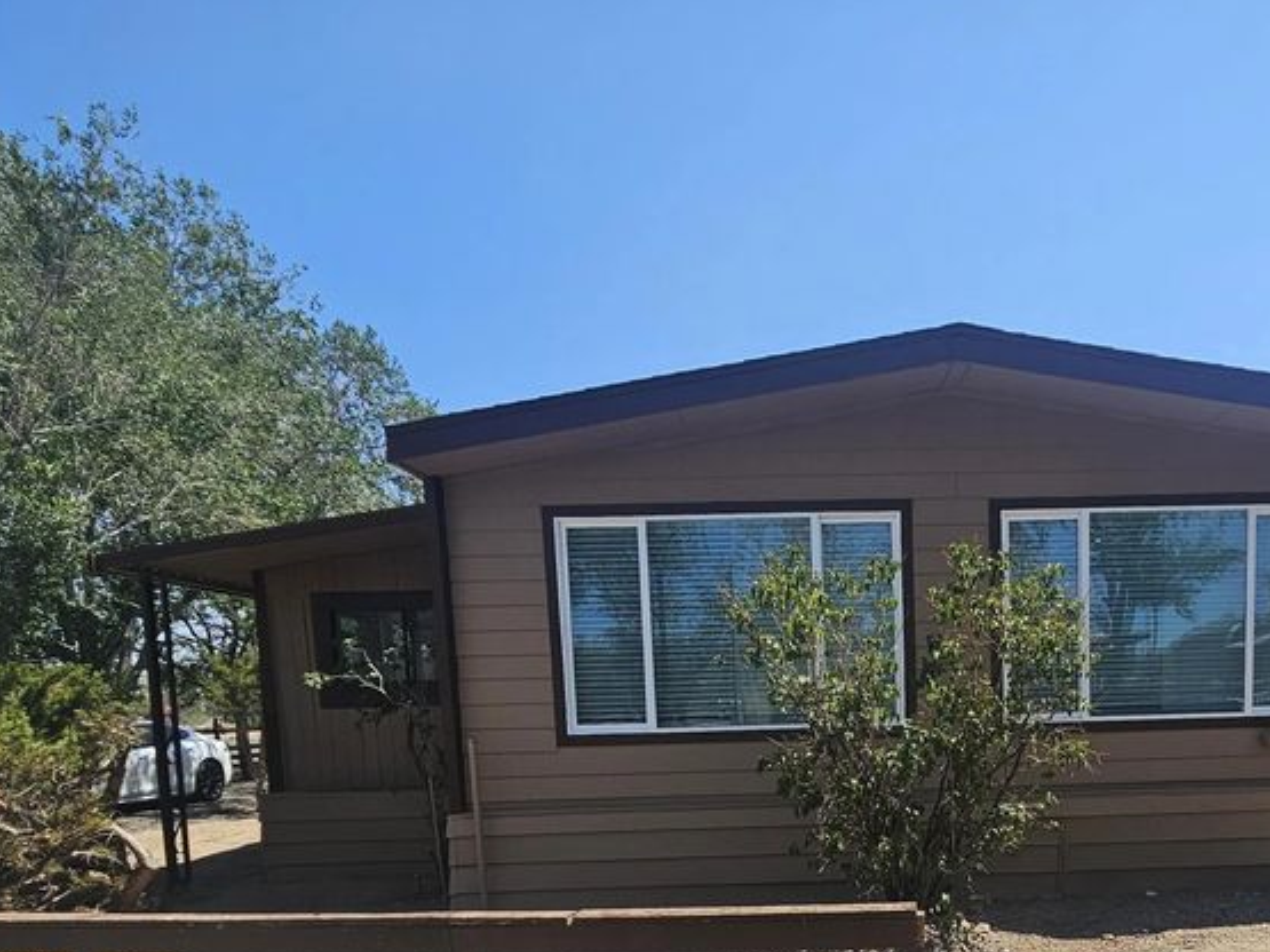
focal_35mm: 24
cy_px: 819
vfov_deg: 51.5
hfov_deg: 69.4
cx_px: 854
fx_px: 880
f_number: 2.2
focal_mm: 2.2
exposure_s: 1/1894
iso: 50
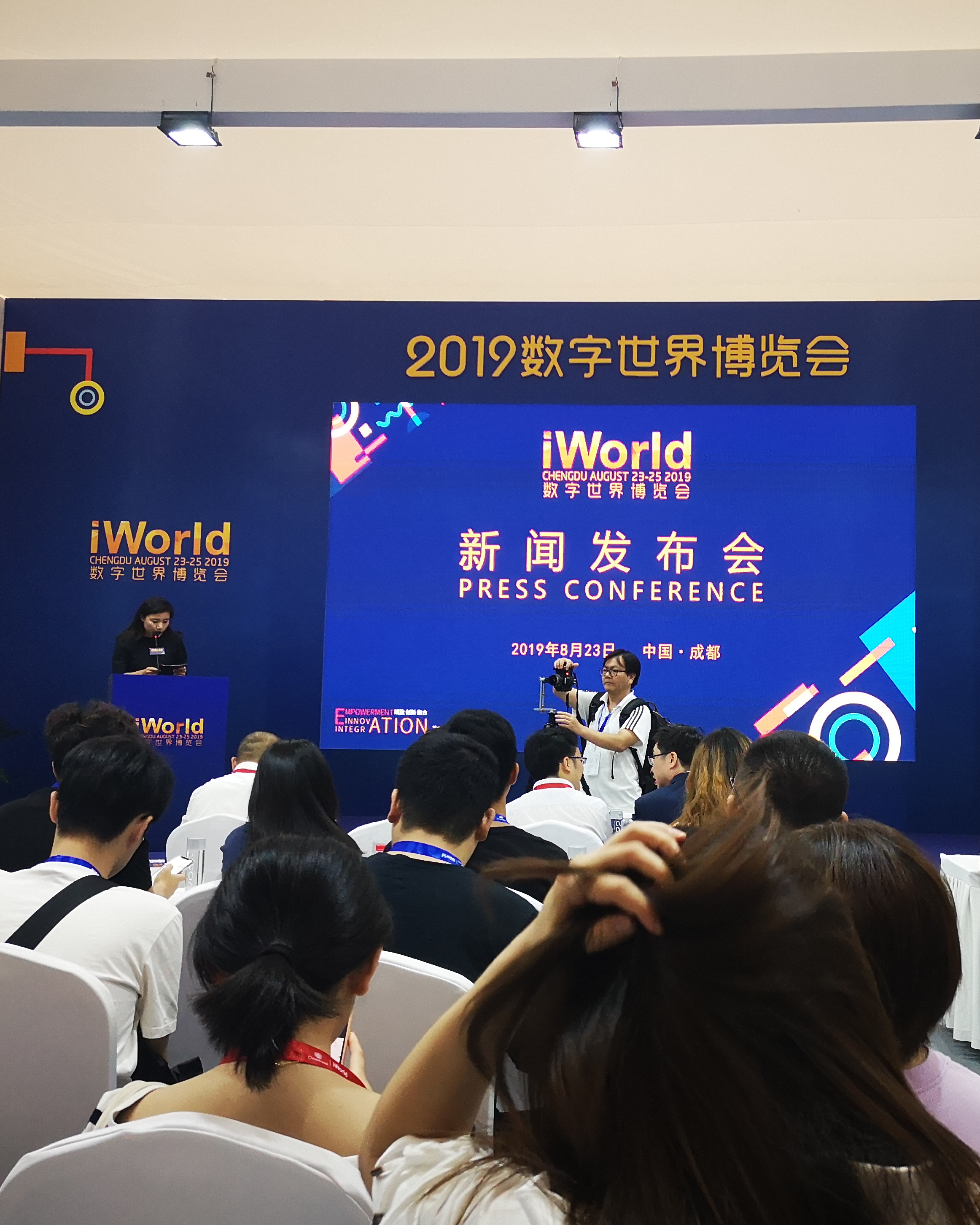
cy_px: 615
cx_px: 616
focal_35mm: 36
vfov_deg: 50.3
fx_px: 1305
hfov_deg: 40.8
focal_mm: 3.95
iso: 320
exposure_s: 1/100
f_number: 1.8
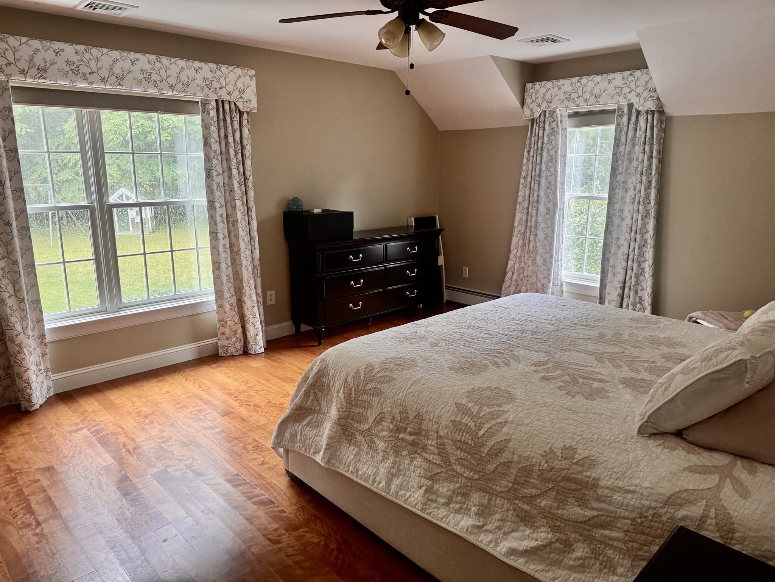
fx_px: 537
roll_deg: -0.5
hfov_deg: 71.6
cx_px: 388
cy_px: 291
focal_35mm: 24
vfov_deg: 56.8
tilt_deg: -13.7
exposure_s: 1/60
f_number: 1.78
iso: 320
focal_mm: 6.76
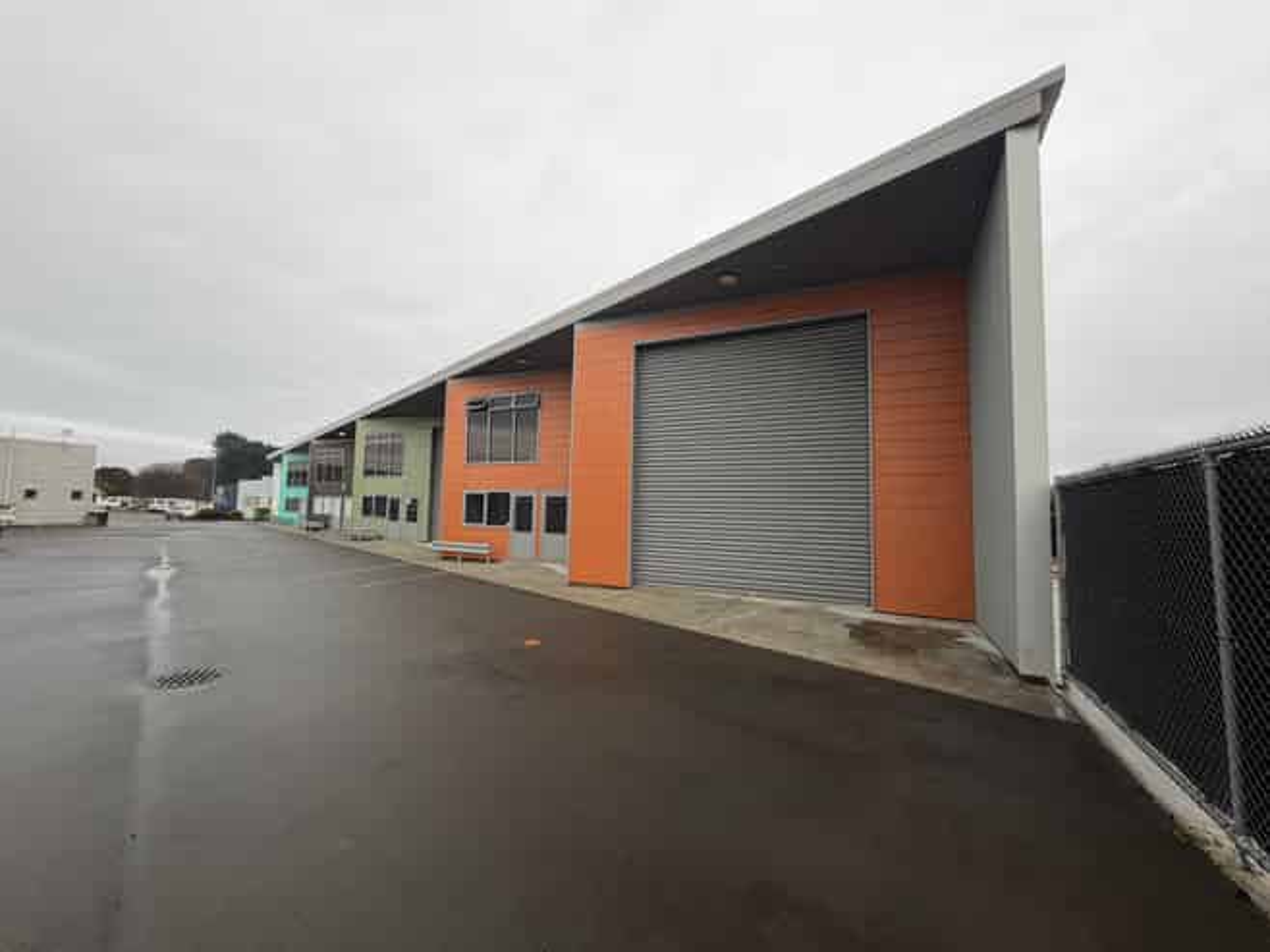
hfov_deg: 102.1
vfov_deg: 85.6
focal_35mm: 14
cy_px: 476
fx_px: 513
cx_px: 635
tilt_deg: +4.9
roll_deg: -1.7
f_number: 2.2
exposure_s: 1/150
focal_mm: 2.22
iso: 40
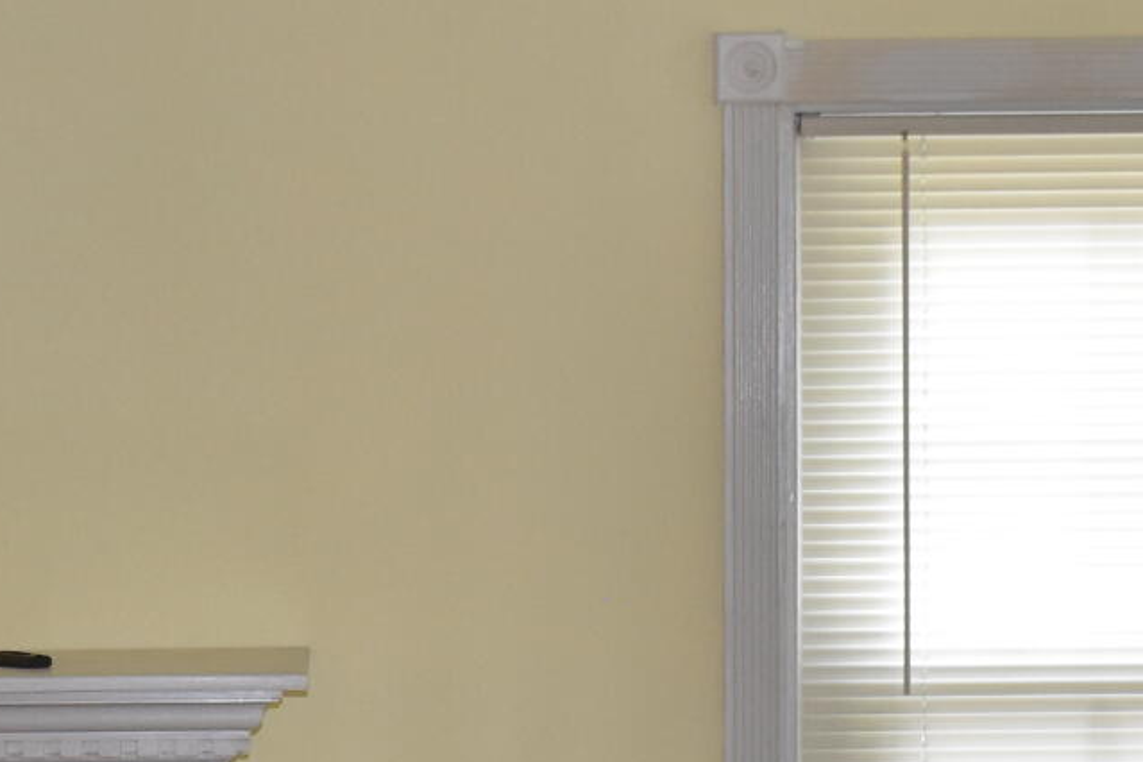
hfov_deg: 12.0
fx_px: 5365
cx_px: 52
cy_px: 927
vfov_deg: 8.0
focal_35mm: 169
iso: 800
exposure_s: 1/100
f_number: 5
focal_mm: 24
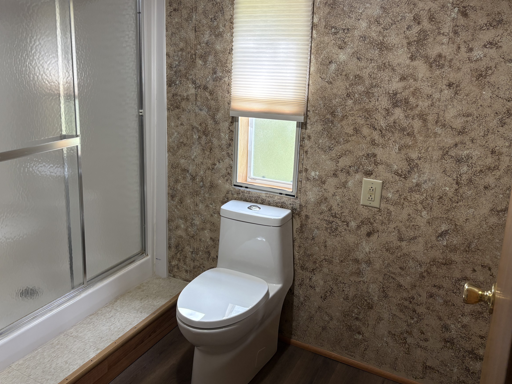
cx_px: 212
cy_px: 165
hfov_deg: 56.5
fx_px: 473
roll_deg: -0.7
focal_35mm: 32
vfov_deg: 44.0
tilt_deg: -13.3
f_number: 1.6
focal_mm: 5.96
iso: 125
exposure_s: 1/90
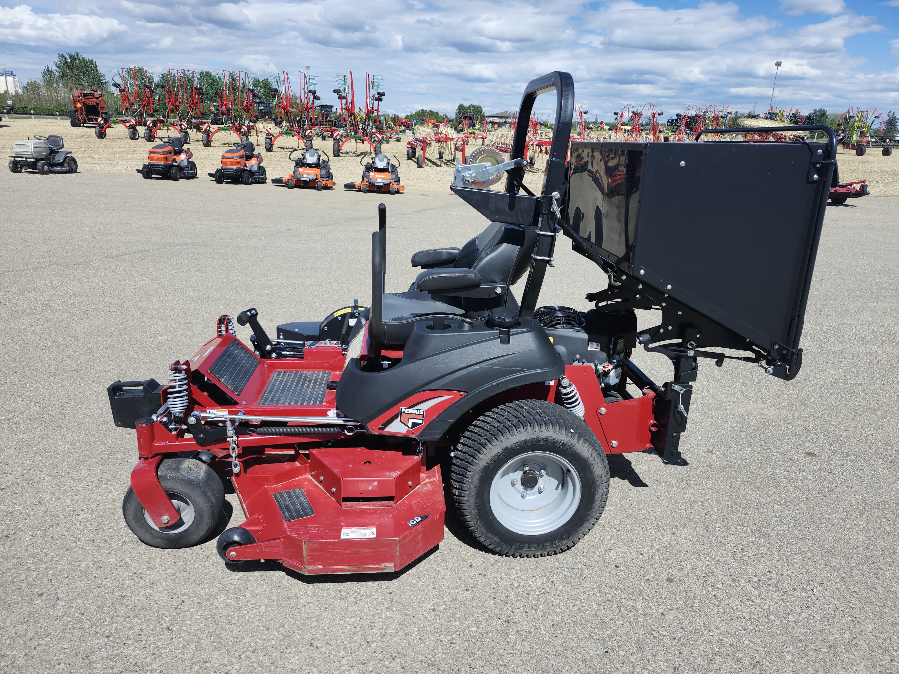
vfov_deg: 58.9
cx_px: 450
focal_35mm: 23
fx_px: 597
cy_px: 337
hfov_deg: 73.9
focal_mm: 5.54
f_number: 1.8
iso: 25
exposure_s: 1/1809
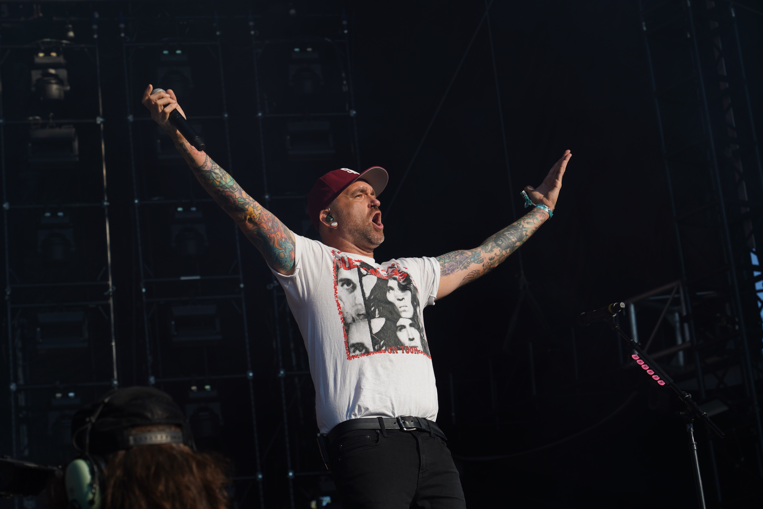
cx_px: 382
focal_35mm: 105
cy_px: 254
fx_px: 2225
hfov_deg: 19.5
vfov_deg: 13.0
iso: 100
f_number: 8
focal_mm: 105
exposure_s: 1/400
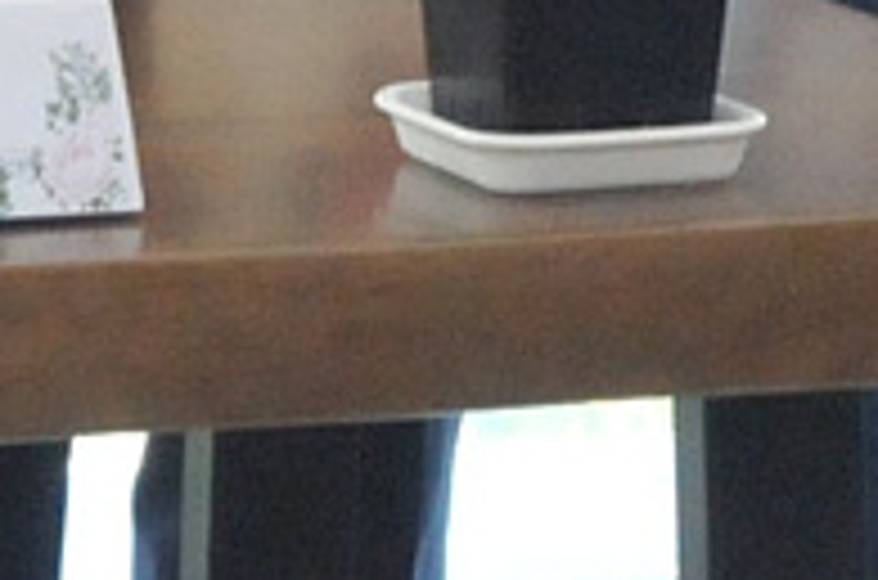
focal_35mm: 462
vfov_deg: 2.9
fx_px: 11240
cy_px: -1650
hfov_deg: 4.5
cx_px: 693
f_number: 6.3
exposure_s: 1/160
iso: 3200
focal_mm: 40
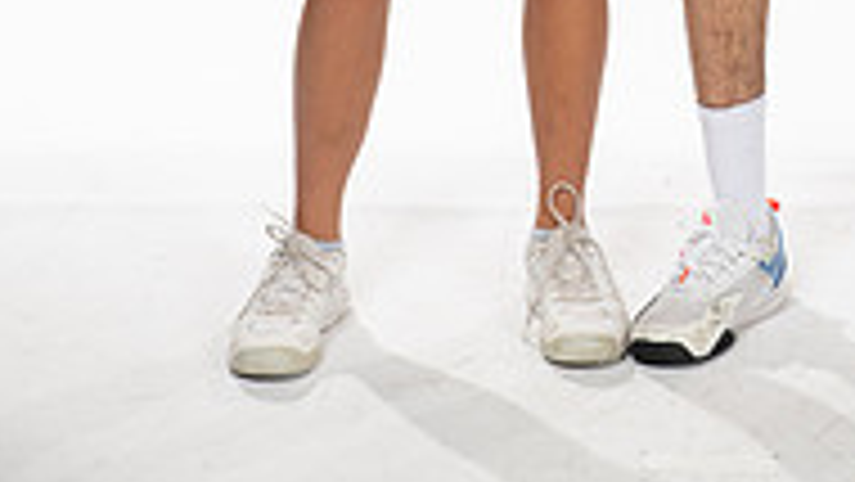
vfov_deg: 6.9
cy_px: -523
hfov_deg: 12.7
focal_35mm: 169
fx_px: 3833
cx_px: 662
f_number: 7.1
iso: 800
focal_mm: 68
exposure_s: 1/320
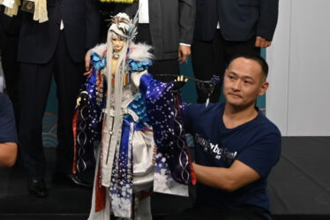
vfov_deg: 17.6
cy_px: 54
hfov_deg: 25.8
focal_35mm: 77
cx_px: 64
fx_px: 706
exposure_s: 1/125
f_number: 3.8
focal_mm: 25
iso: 800
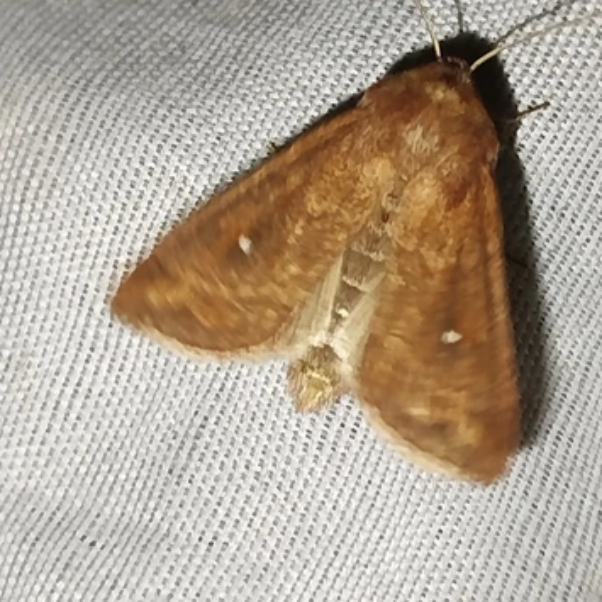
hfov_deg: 14.8
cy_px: 210
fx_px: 2322
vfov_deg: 14.8
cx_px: 361
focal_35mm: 118
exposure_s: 1/50
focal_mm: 5.31
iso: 100
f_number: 1.7
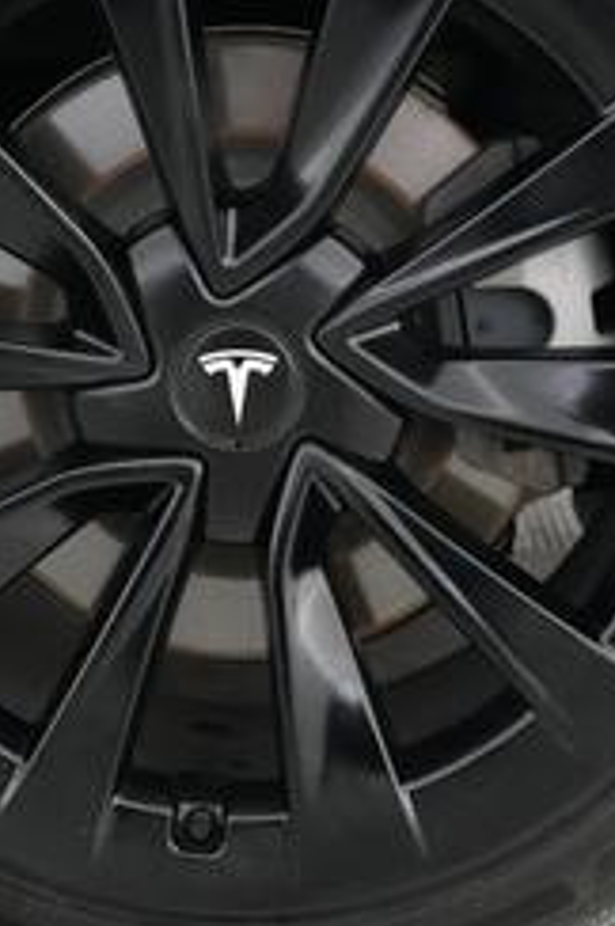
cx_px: 270
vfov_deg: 31.8
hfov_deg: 21.5
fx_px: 1619
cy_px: 349
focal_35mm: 63
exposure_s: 1/160
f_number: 2.8
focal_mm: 24
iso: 6400
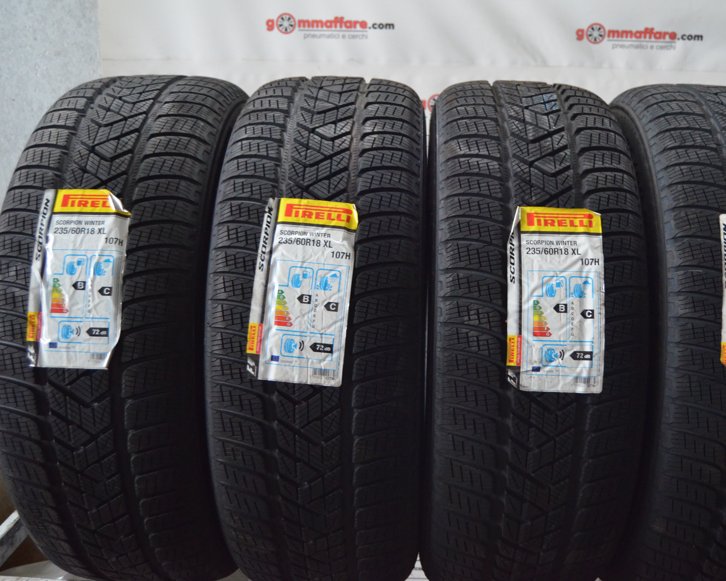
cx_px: 428
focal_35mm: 38
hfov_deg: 47.7
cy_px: 292
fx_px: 817
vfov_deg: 39.2
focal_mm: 22
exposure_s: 1/30
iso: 2800
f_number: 3.5
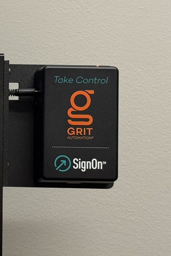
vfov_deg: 16.0
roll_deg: +0.1
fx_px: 912
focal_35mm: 128
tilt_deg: -9.3
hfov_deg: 10.2
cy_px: 159
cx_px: -124
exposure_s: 1/60
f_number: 1.78
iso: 125
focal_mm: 6.76
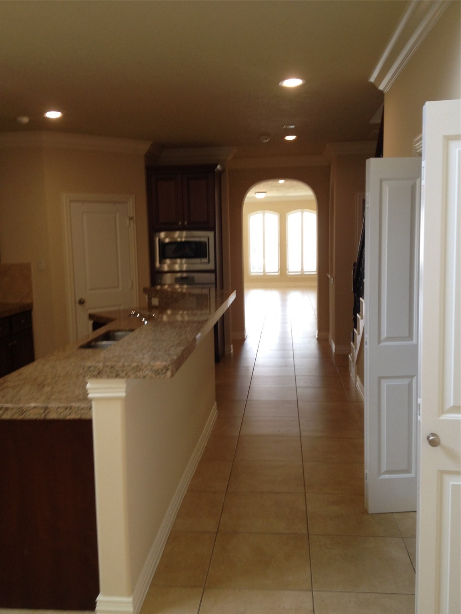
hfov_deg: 40.7
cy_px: 307
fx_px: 621
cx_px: 230
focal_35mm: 35
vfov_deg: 52.6
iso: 64
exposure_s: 1/40
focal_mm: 4.28
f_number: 2.4
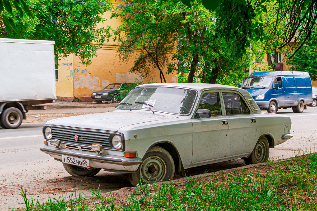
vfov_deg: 25.8
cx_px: 158
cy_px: 106
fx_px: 462
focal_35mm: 52
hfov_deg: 37.9
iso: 400
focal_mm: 35
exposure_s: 1/200
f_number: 8
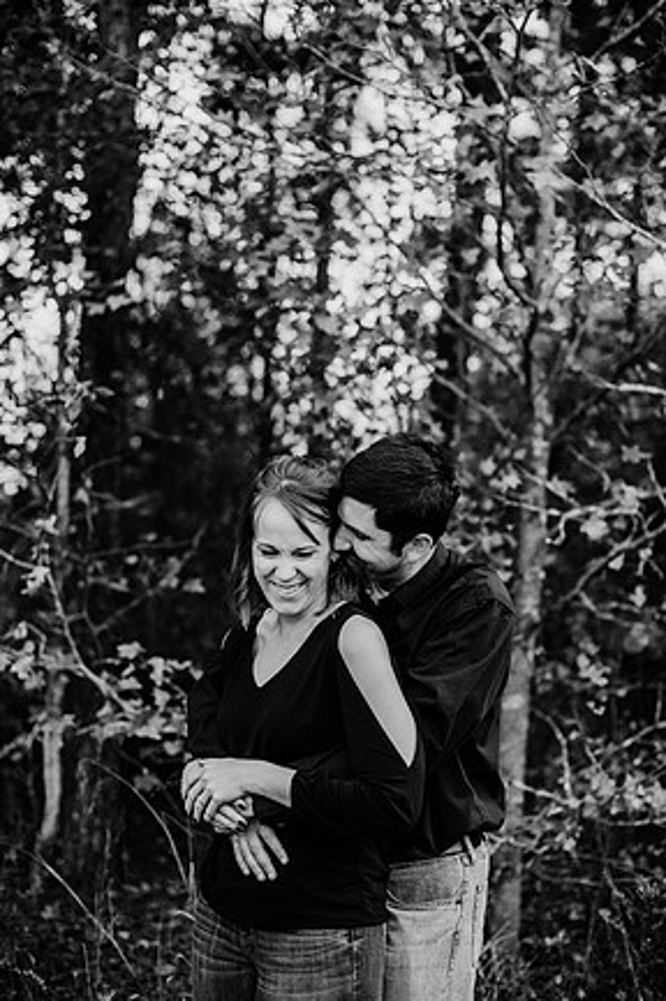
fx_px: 1445
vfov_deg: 38.2
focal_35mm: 52
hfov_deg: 26.0
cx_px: 326
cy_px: 485
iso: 320
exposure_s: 1/800
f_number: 2.2
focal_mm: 50
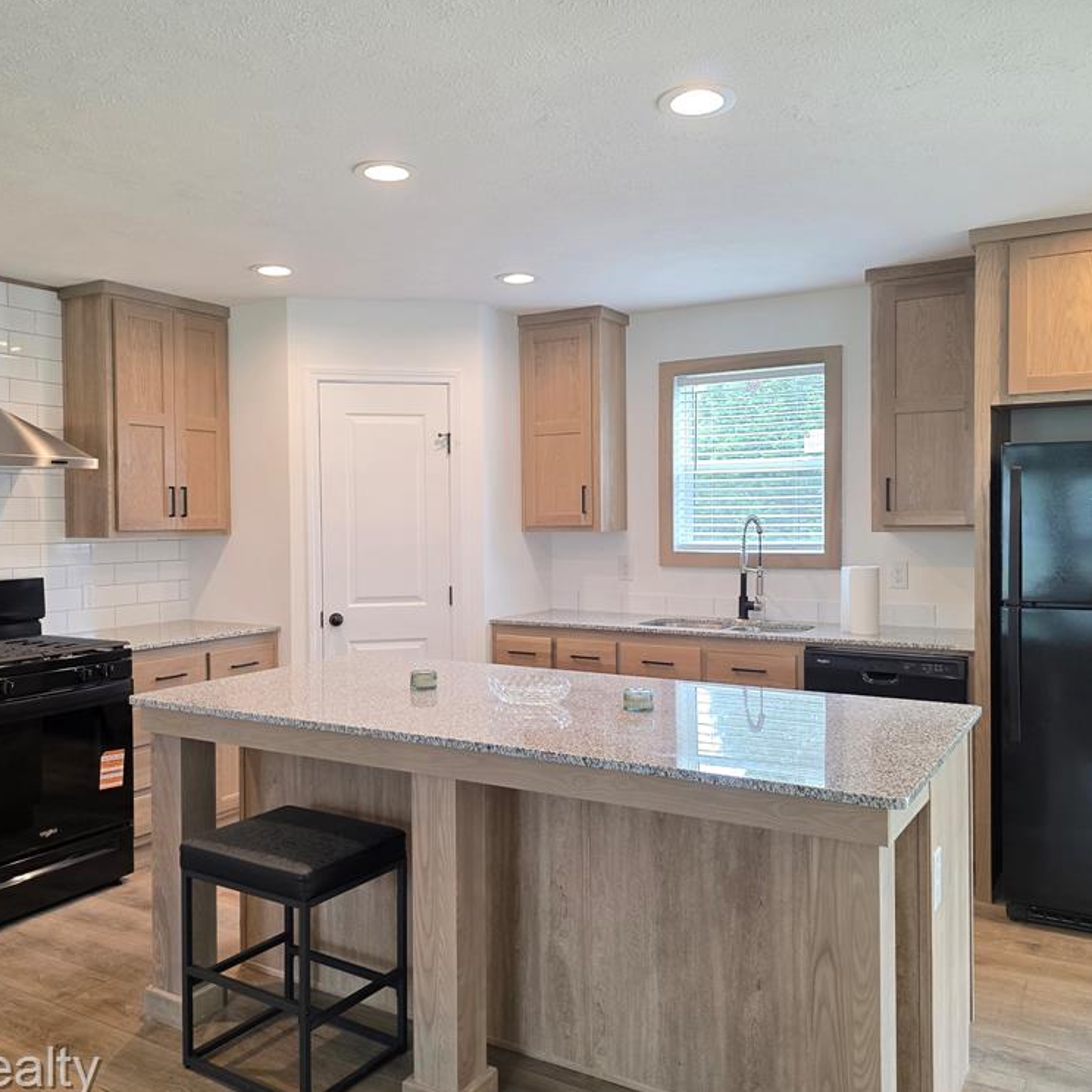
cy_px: 544
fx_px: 999
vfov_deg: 57.3
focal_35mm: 28
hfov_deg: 57.2
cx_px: 498
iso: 160
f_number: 1.7
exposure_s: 1/120
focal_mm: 6.3
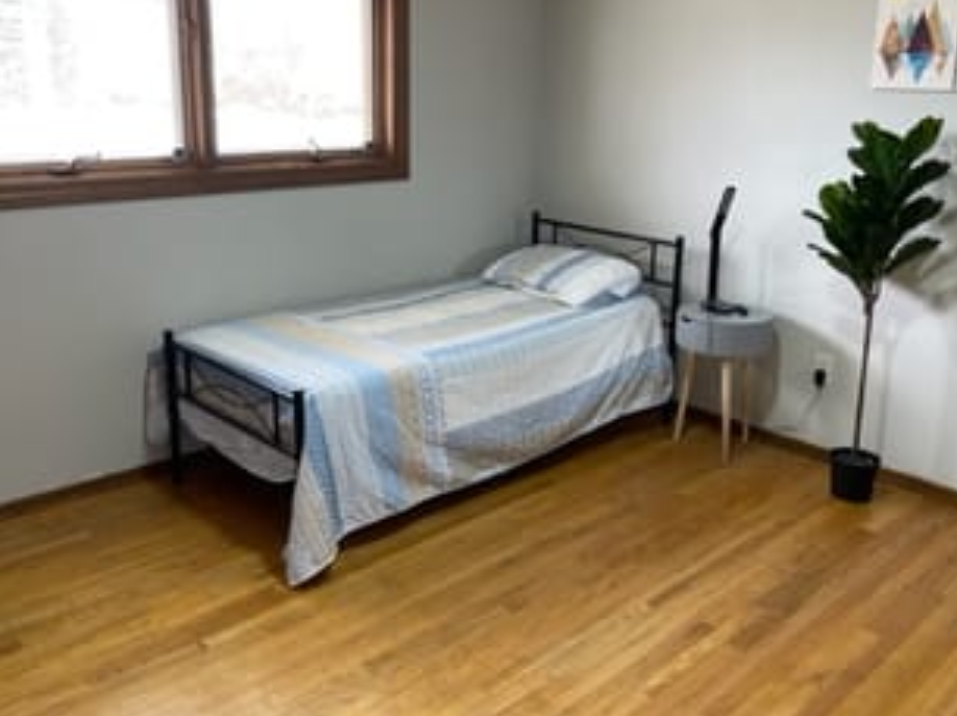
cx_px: 522
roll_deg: -2.1
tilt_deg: -13.7
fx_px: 939
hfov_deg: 53.9
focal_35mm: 34
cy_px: 288
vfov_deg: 41.6
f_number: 1.6
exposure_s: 1/60
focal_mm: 5.1
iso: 80
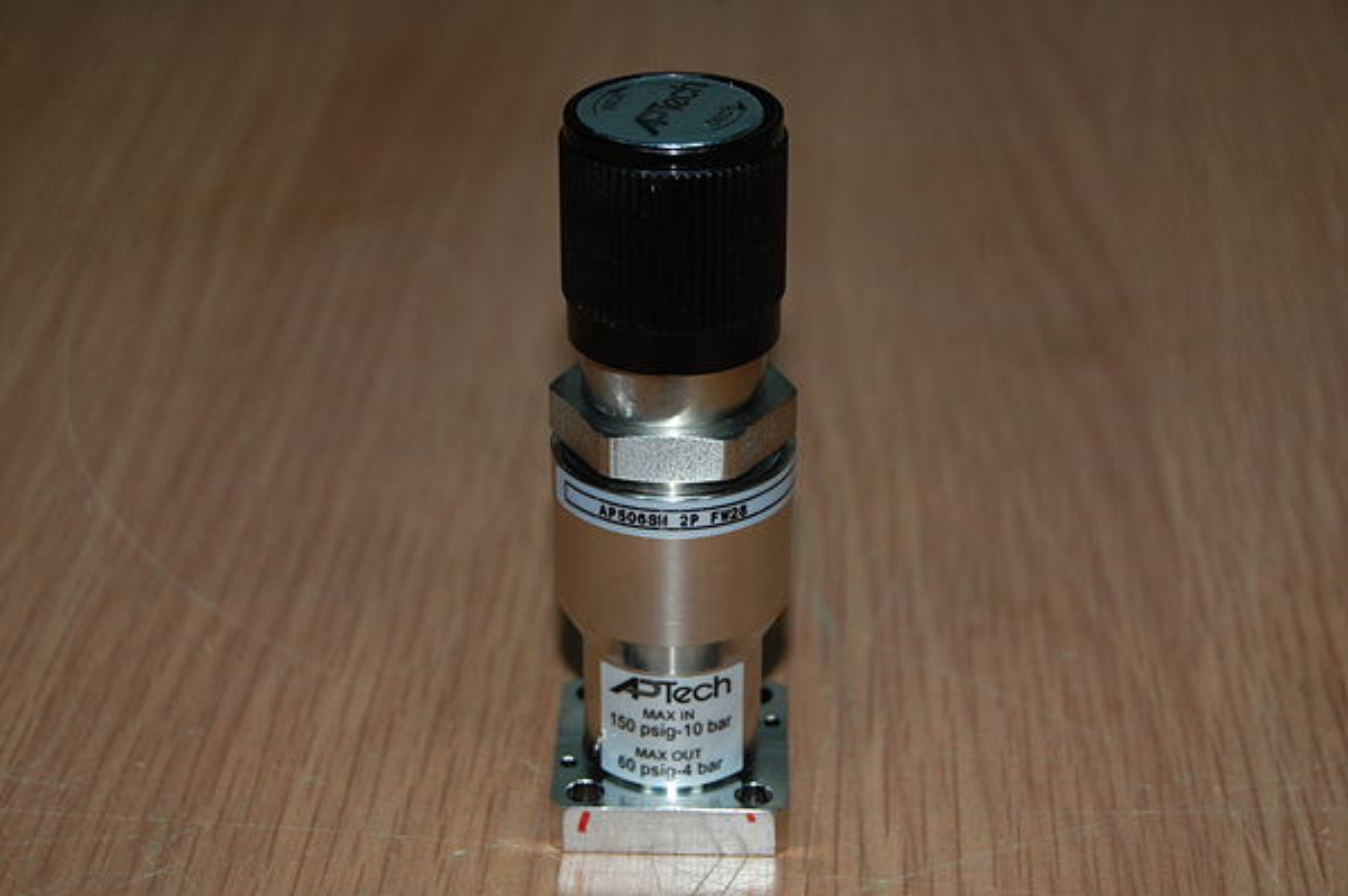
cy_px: 448
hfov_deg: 24.6
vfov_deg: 16.5
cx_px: 674
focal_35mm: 82
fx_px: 3087
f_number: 5.6
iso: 400
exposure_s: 1/60
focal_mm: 55
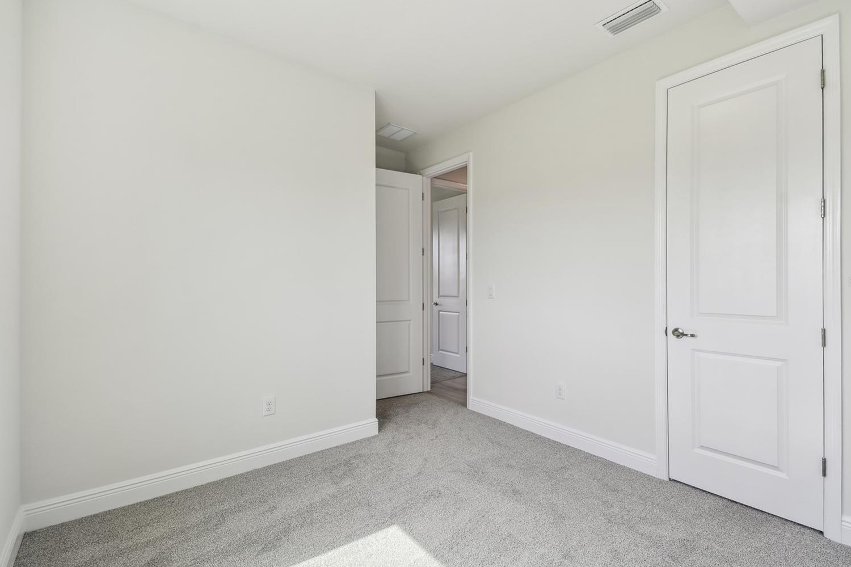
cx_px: 445
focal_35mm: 16
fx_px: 378
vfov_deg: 73.7
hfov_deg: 96.7
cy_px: 282
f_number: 7.1
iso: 100
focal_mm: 10
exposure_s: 1/25
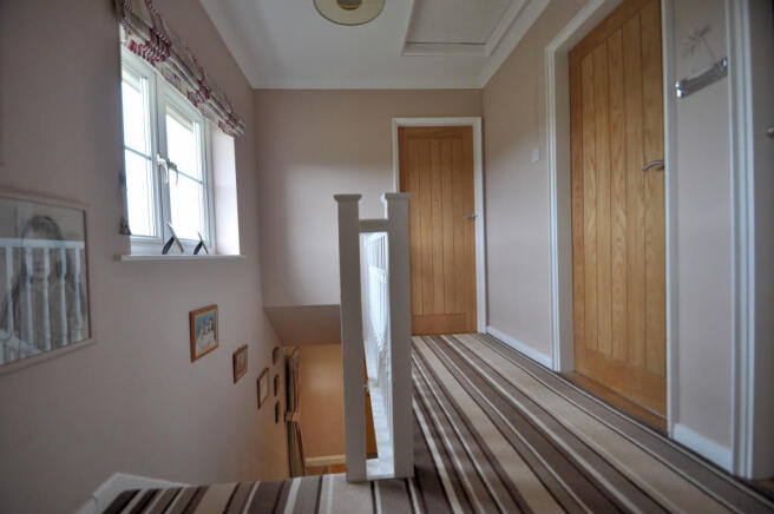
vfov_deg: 77.2
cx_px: 387
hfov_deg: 100.4
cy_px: 257
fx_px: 322
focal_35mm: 15
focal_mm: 10
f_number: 4
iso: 500
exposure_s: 1/60
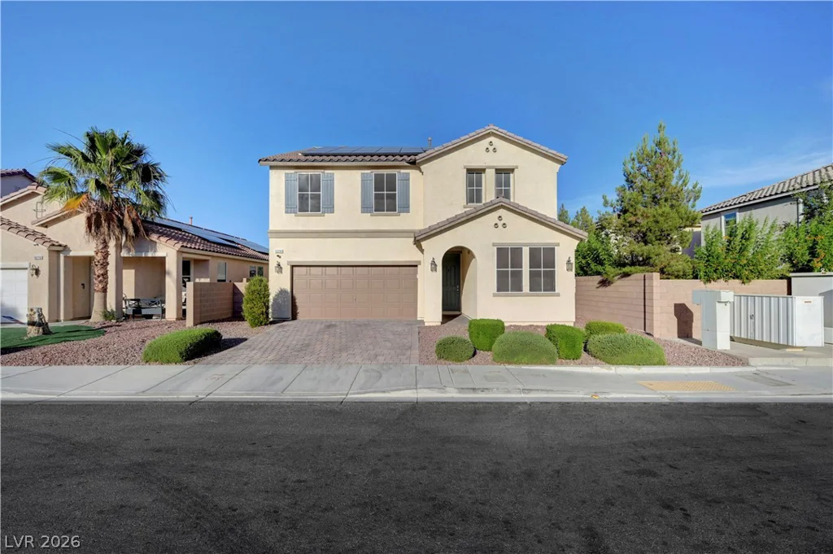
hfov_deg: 96.8
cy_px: 277
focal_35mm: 16
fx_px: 370
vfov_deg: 73.7
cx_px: 416
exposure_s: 1/1600
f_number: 8
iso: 800
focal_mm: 16
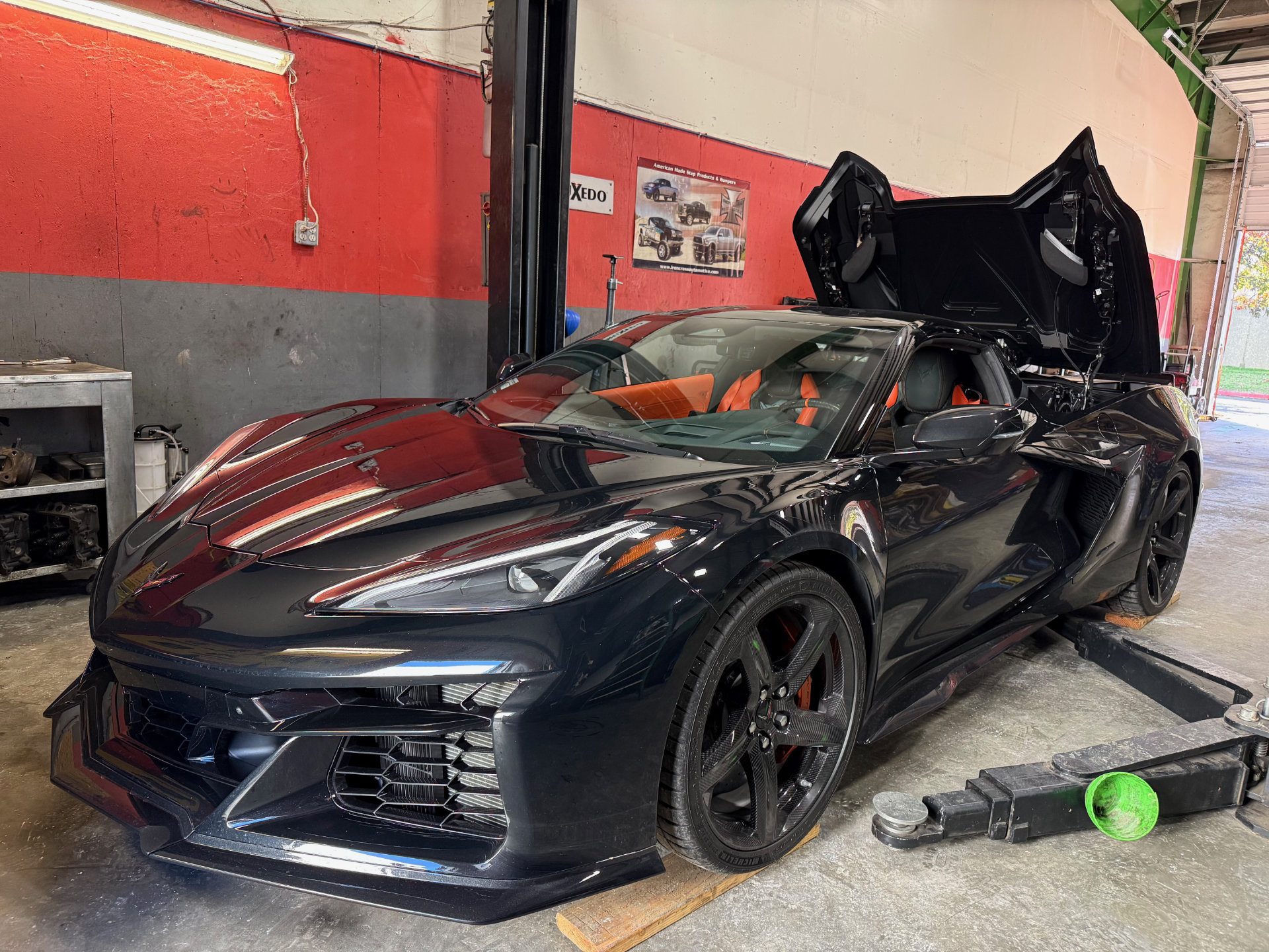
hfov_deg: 71.6
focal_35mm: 24
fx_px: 880
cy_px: 476
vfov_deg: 56.8
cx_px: 634
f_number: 1.8
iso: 250
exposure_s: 1/60
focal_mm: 6.8
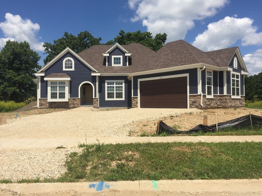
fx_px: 219
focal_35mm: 29
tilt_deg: -0.1
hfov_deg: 61.7
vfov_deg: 48.2
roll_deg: +0.8
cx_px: 131
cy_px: 98
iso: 32
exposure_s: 1/3049
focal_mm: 4.15
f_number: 2.2
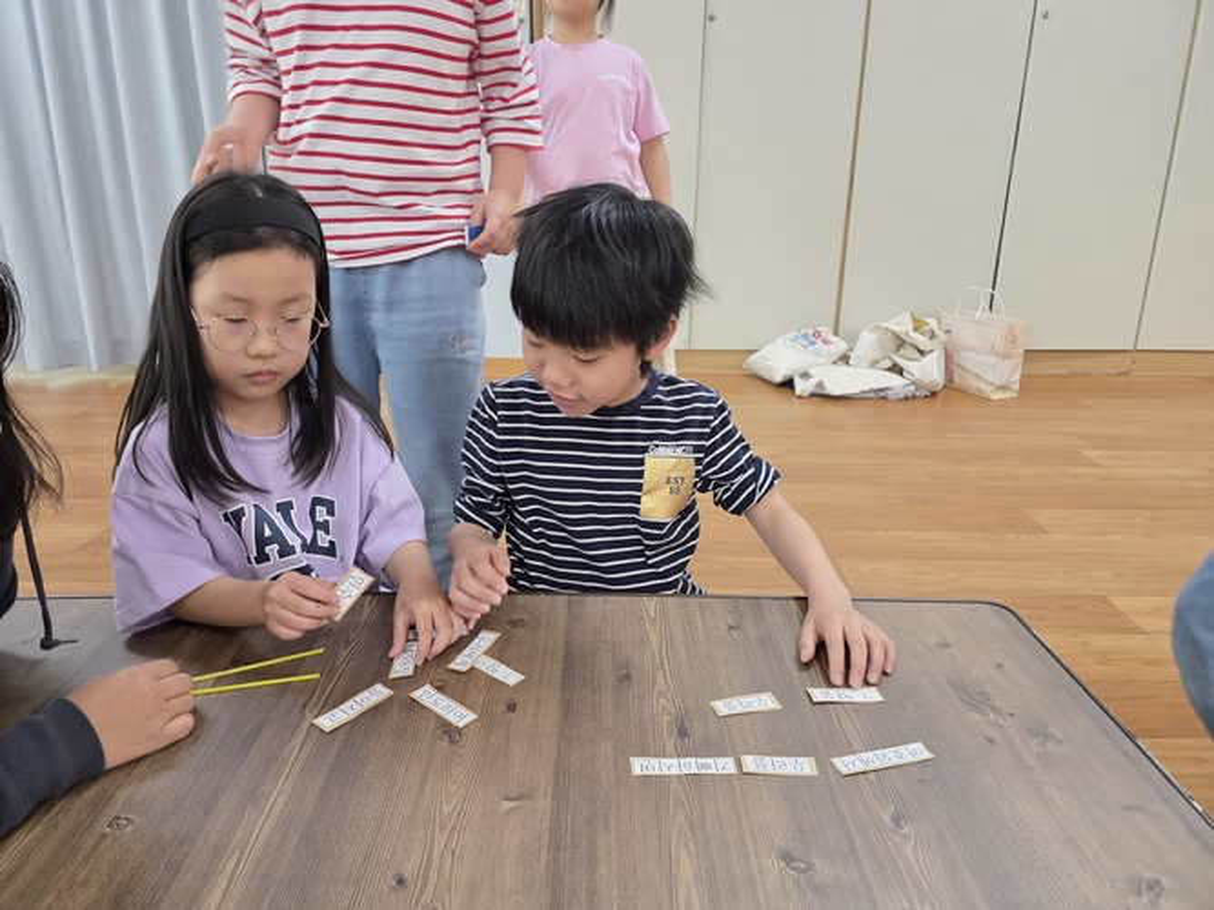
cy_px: 455
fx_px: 806
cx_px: 607
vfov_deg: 58.9
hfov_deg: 73.9
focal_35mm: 23
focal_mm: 6.3
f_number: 1.7
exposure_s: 1/120
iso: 400
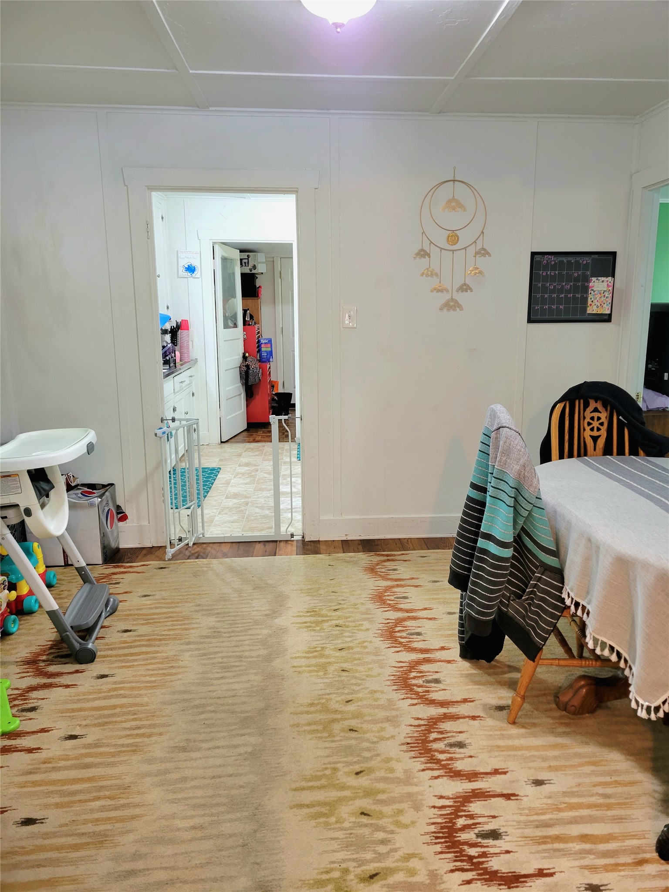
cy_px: 446
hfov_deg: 53.1
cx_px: 334
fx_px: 670
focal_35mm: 26
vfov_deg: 67.3
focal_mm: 5.4
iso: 250
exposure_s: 1/40
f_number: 1.8
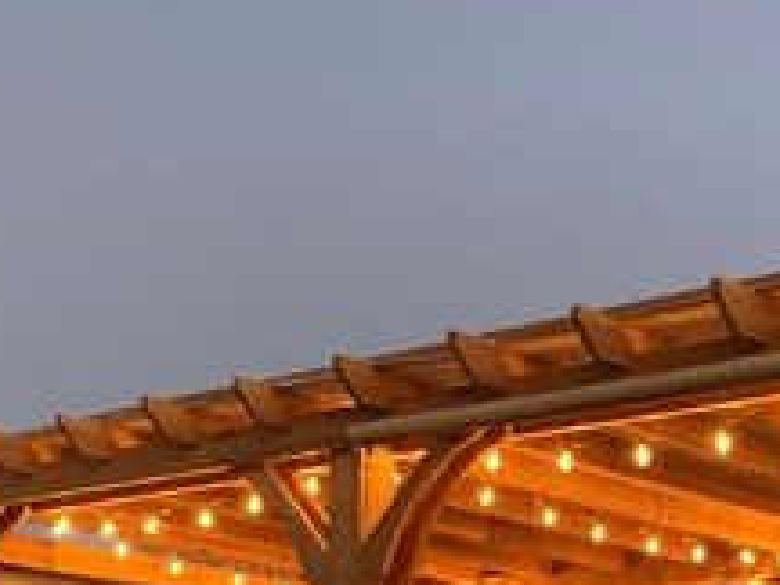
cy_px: 766
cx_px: 755
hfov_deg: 22.8
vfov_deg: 16.7
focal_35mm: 83
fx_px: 1870
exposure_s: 1/30
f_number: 1.8
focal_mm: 3.99
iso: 400
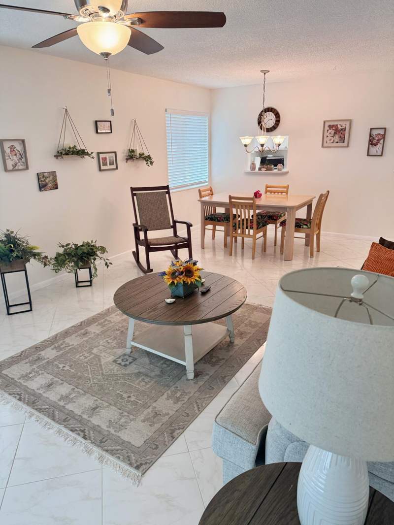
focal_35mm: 24
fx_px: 364
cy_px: 262
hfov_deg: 56.8
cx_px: 197
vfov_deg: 71.6
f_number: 1.78
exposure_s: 1/120
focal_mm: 6.76
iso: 160
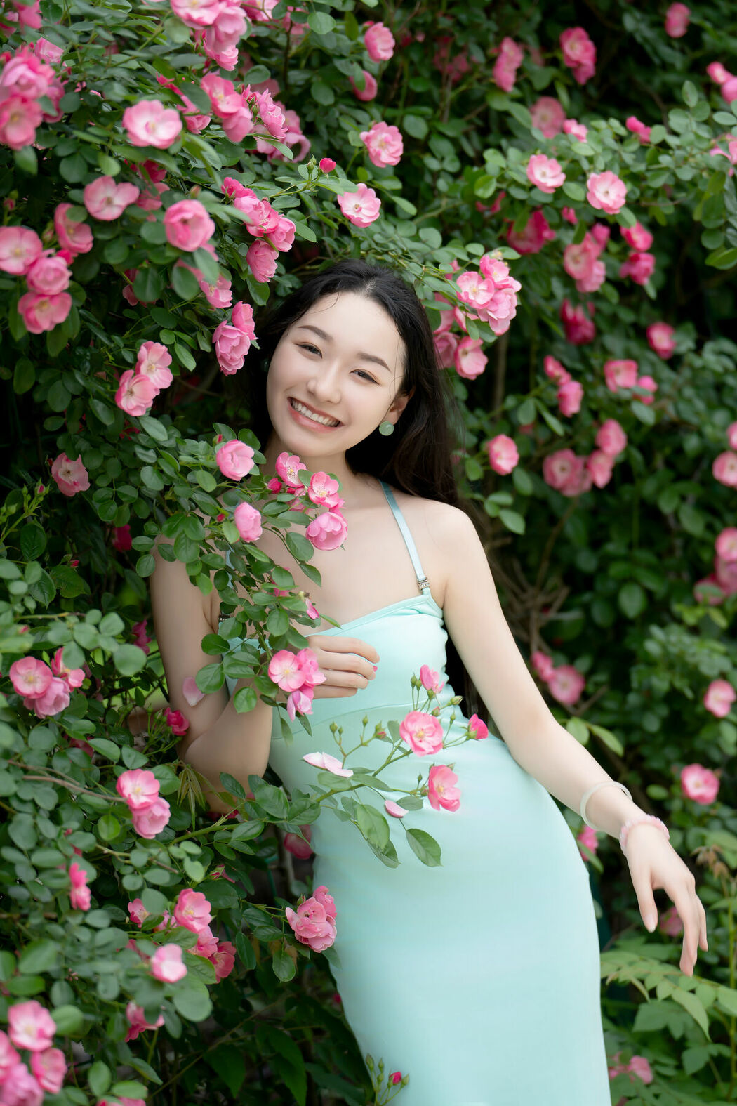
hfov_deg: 13.4
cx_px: 368
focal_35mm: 102
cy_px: 553
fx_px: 3132
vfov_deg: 20.0
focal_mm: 102
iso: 125
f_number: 2.8
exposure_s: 1/320
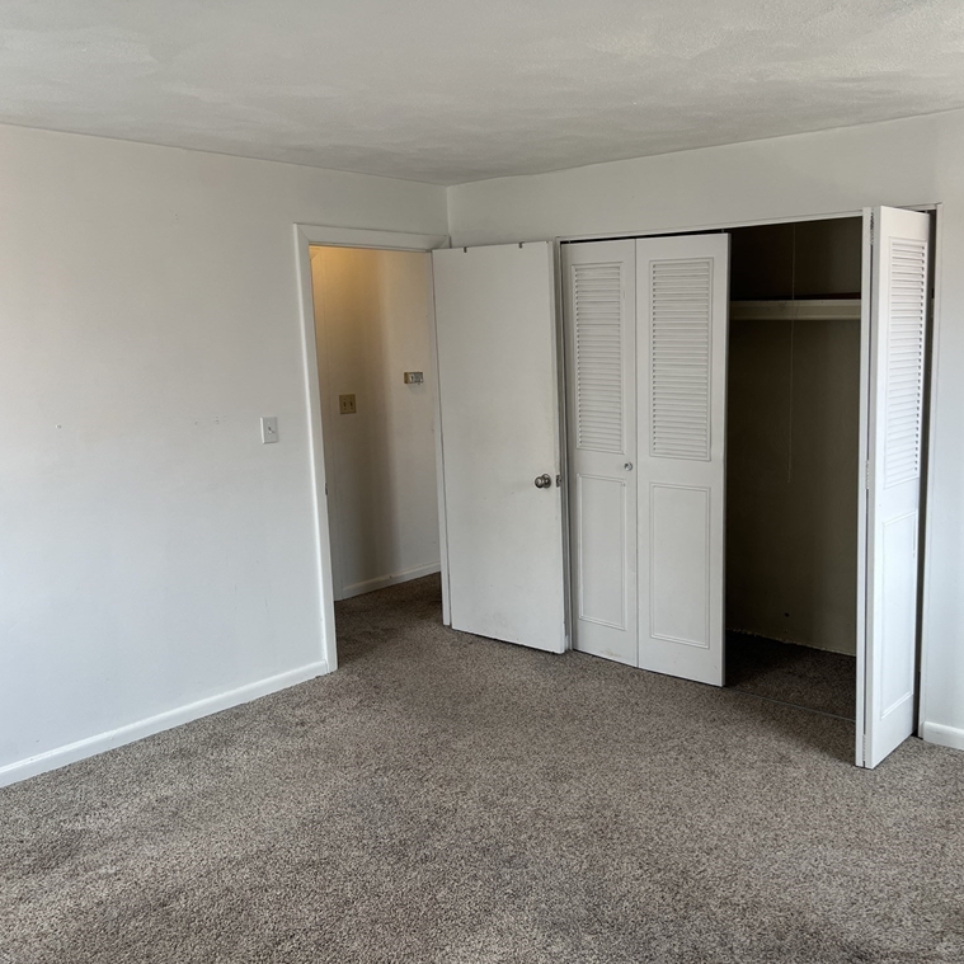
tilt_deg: -9.1
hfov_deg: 51.7
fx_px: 977
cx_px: 627
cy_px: 483
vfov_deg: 52.5
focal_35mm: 31
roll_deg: +0.7
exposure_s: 1/120
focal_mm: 5.7
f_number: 1.5
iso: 32
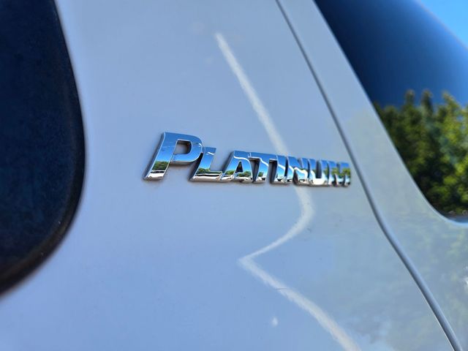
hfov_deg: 73.9
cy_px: 176
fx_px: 311
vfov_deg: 58.9
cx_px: 234
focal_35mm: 23
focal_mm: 5.4
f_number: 1.8
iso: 25
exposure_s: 1/501
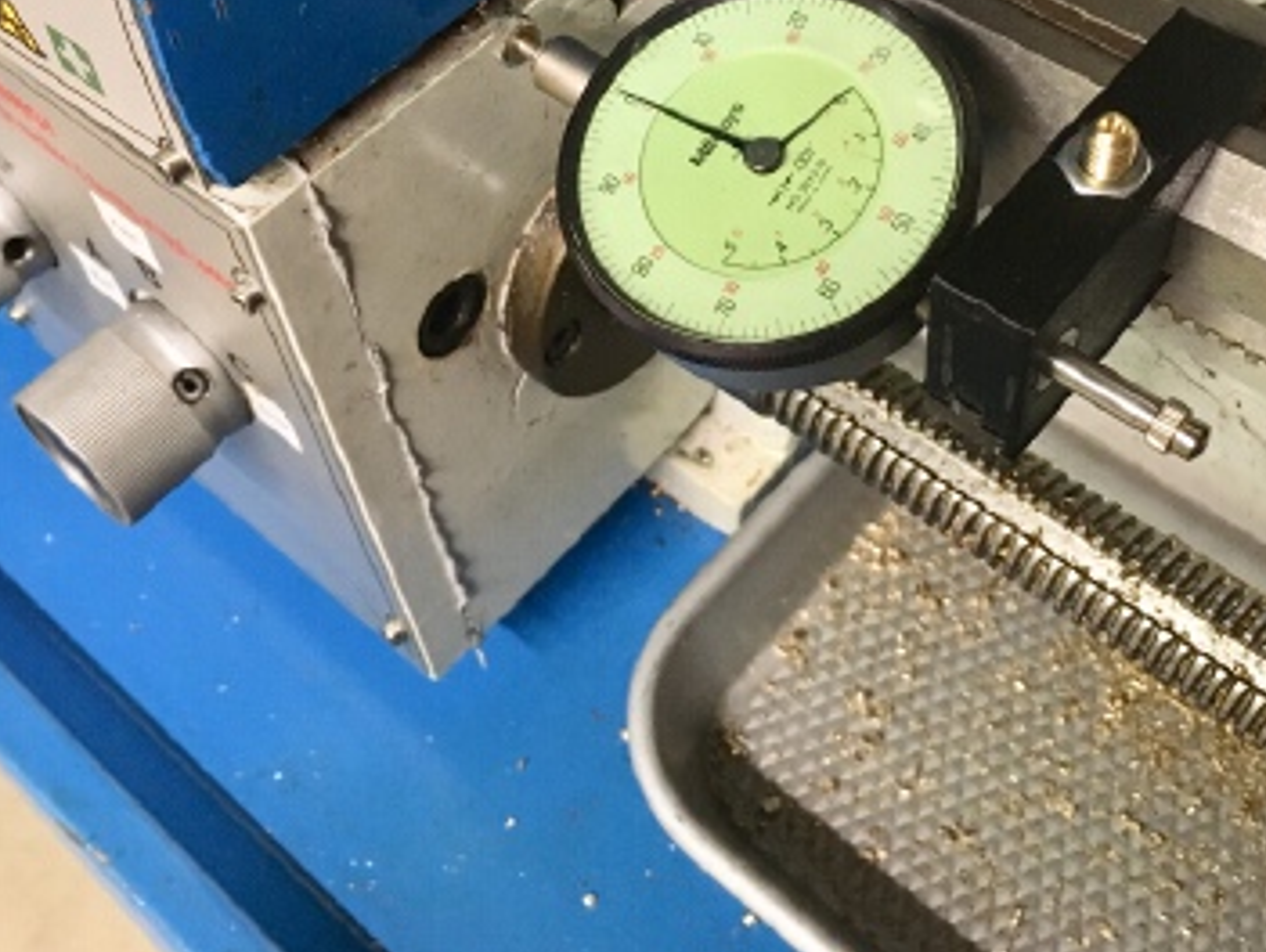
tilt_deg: -51.6
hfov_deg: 42.9
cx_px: 687
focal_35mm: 44
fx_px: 1611
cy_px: 260
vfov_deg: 32.4
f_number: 2.2
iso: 200
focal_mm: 4.15
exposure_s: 1/30
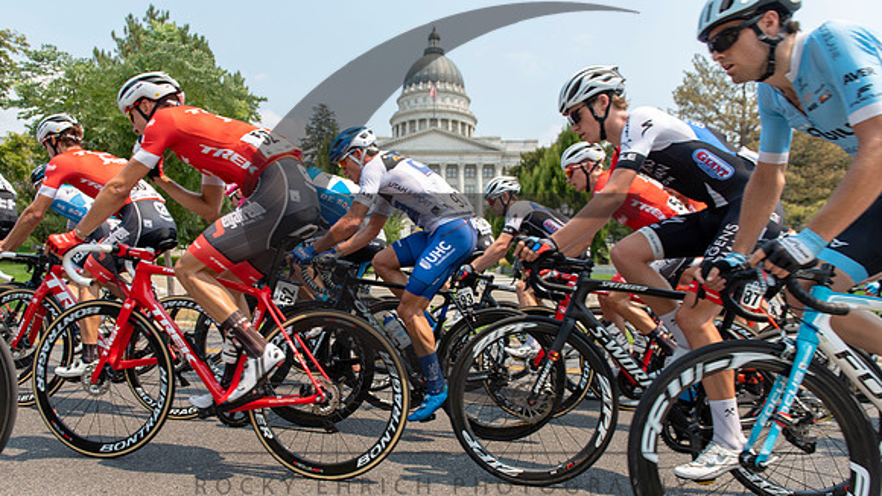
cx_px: 412
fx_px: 638
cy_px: 290
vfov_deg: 42.3
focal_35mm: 27
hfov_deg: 69.3
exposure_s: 1/800
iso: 100
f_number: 4
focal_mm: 24
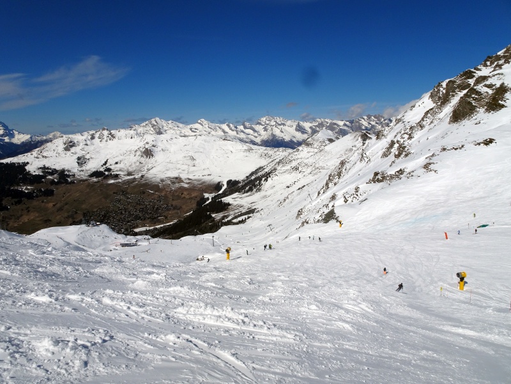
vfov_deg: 56.8
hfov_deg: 71.6
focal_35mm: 24
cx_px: 256
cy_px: 192
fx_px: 354
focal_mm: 4.1
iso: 80
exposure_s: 1/2000
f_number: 5
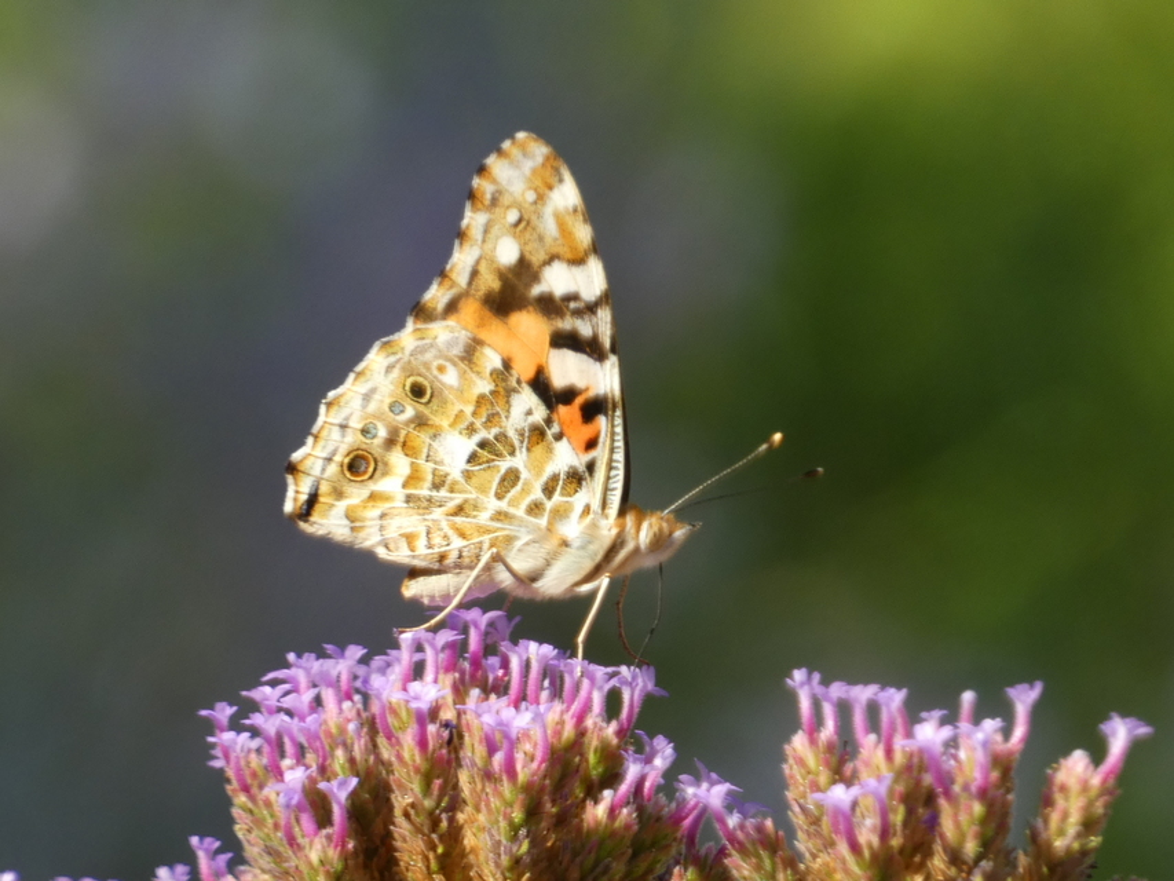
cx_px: 587
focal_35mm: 757
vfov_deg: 2.0
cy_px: 440
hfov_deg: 2.6
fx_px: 25677
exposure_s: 1/100
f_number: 5.6
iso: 100
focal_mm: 135.6
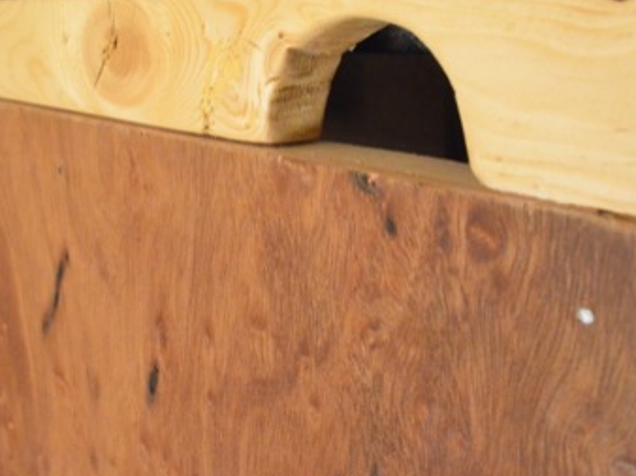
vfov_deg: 31.0
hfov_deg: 41.0
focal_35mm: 46
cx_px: 239
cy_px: 125
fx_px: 845
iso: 6400
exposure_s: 1/25
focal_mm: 18
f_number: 10
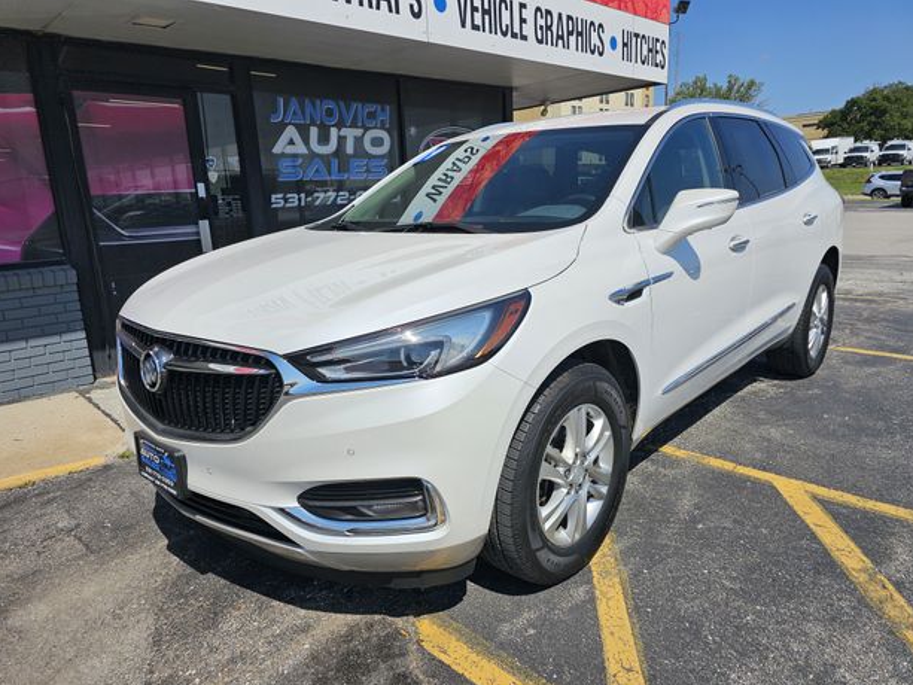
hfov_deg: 71.6
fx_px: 633
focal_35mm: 24
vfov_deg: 56.8
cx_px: 450
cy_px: 356
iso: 10
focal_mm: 6.3
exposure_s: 1/1505
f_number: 1.7
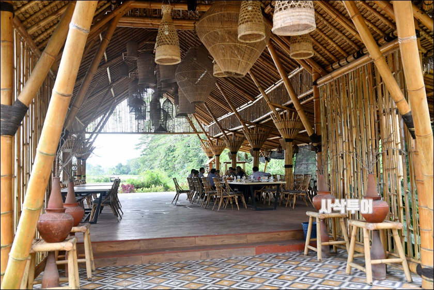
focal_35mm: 35
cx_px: 217
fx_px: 422
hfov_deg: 54.4
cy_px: 145
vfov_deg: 37.9
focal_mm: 35
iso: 400
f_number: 5.6
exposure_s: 1/125
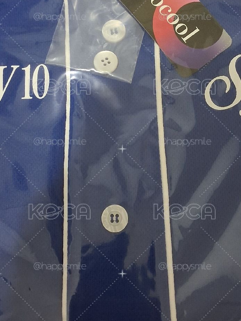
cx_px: 122
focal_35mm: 56
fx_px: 520
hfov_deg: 26.1
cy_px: 107
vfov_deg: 34.0
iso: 500
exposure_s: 1/30
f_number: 1.8
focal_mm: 4
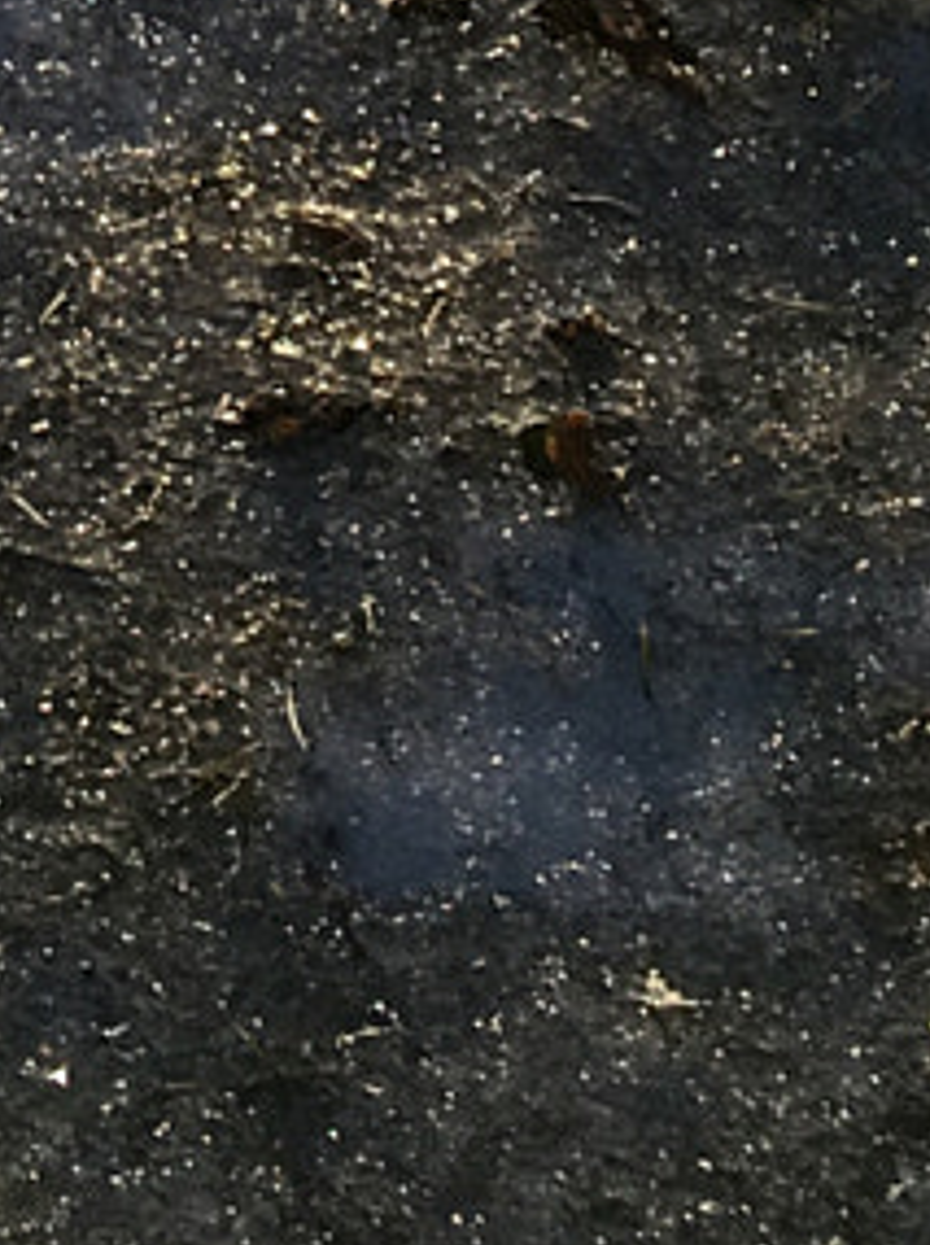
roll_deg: -2.5
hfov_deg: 8.3
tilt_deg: -31.7
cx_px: -1332
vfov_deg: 10.8
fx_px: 5852
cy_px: -1494
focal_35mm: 163
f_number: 2.2
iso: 25
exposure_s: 1/1570
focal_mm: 4.15
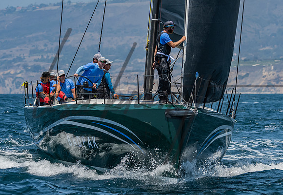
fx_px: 3003
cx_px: 198
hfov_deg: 5.4
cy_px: 79
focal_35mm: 378
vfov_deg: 3.7
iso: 320
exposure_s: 1/1600
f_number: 5.6
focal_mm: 185
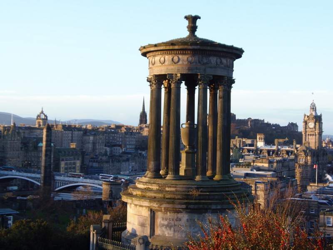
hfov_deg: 34.3
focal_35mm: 56
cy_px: 125
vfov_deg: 26.1
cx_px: 166
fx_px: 539
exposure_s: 1/60
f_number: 3.9
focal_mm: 10.4
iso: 64
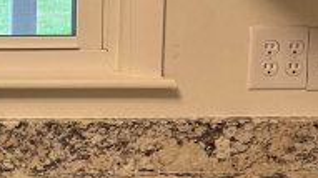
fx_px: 834
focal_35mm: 99
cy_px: 3
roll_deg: +0.2
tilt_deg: -8.9
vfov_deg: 12.1
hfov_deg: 19.4
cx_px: -131
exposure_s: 1/60
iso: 100
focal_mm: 5.7
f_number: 1.5
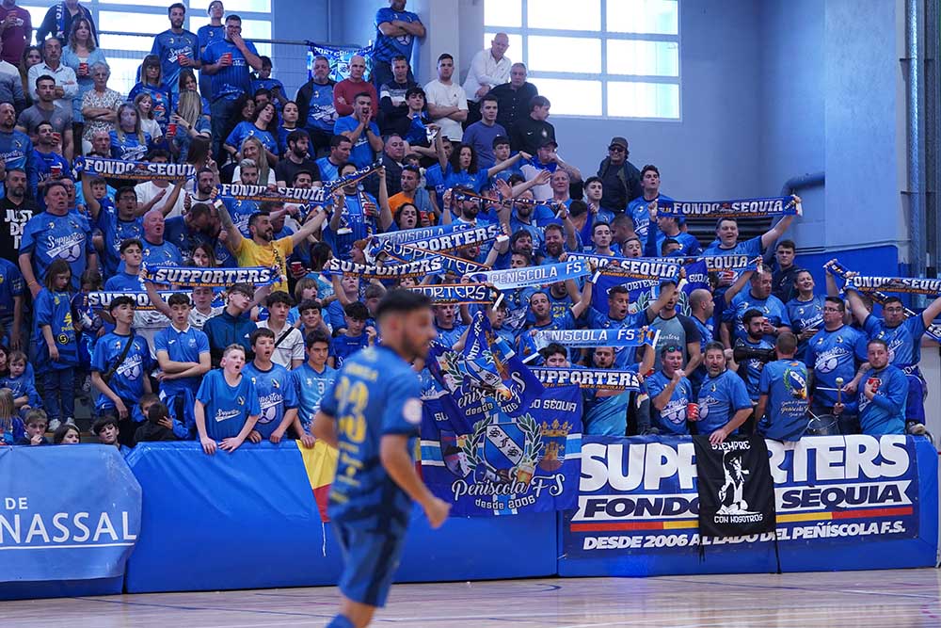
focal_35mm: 135
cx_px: 470
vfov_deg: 10.2
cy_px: 314
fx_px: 3529
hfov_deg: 15.2
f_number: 3.2
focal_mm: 135
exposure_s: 1/1000
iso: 3200
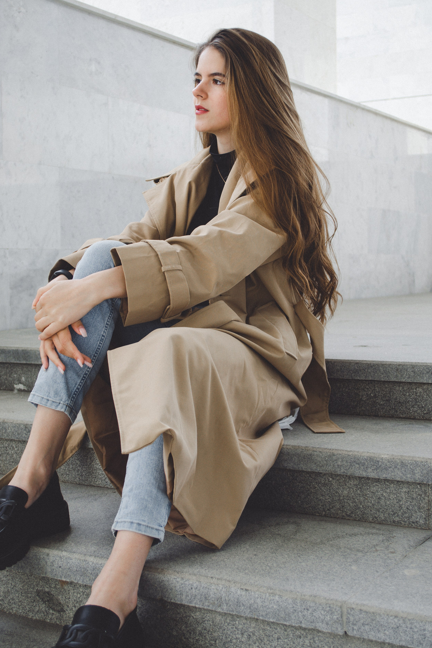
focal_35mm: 52
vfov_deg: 38.2
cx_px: 223
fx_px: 936
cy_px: 298
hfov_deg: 26.0
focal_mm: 32
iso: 100
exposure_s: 1/160
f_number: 4.8
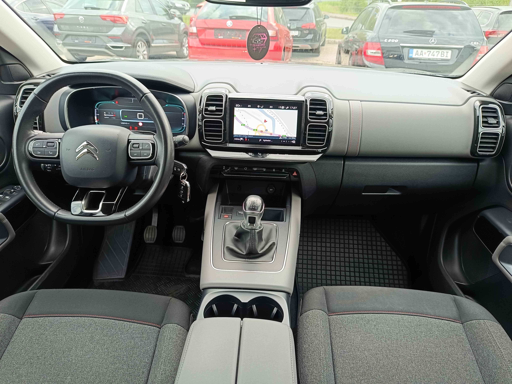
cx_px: 256
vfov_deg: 56.8
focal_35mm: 24
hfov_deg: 71.6
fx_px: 355
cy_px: 192
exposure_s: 1/101
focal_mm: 5.59
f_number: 1.88
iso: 150
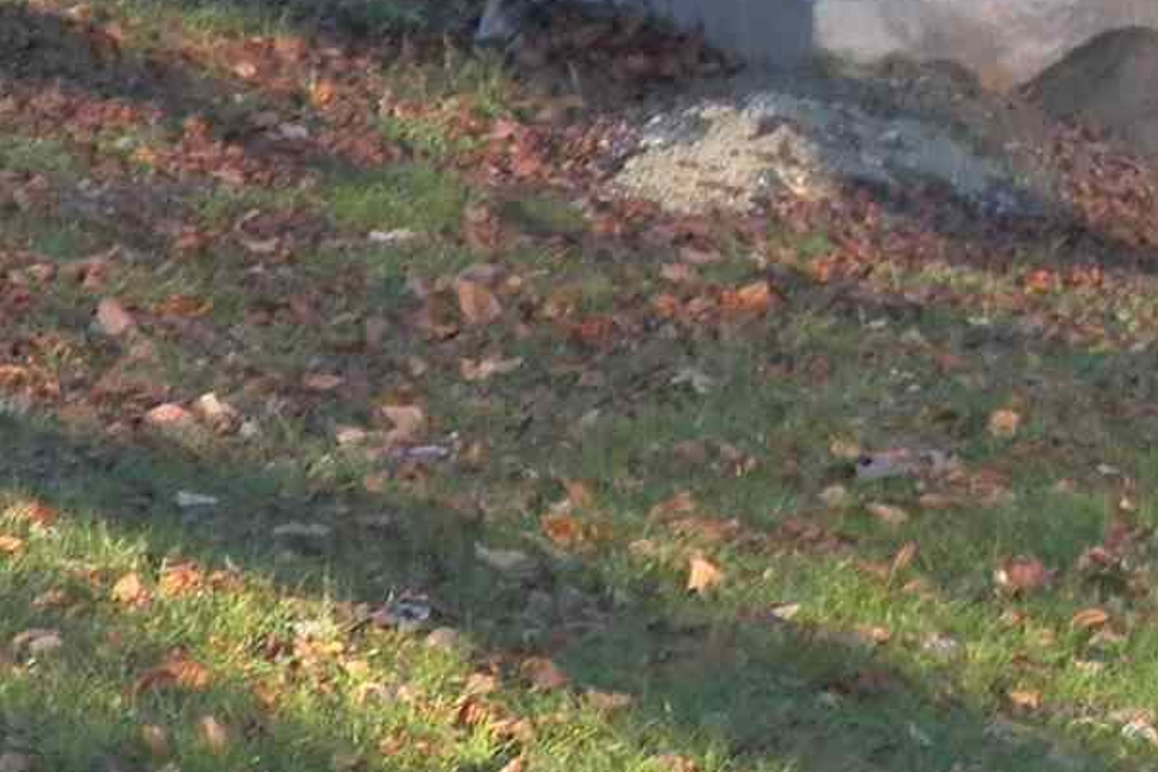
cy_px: -413
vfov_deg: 6.4
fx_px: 6819
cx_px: 2487
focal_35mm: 212
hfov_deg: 9.0
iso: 125
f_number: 3.2
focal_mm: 7.1
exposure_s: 1/250
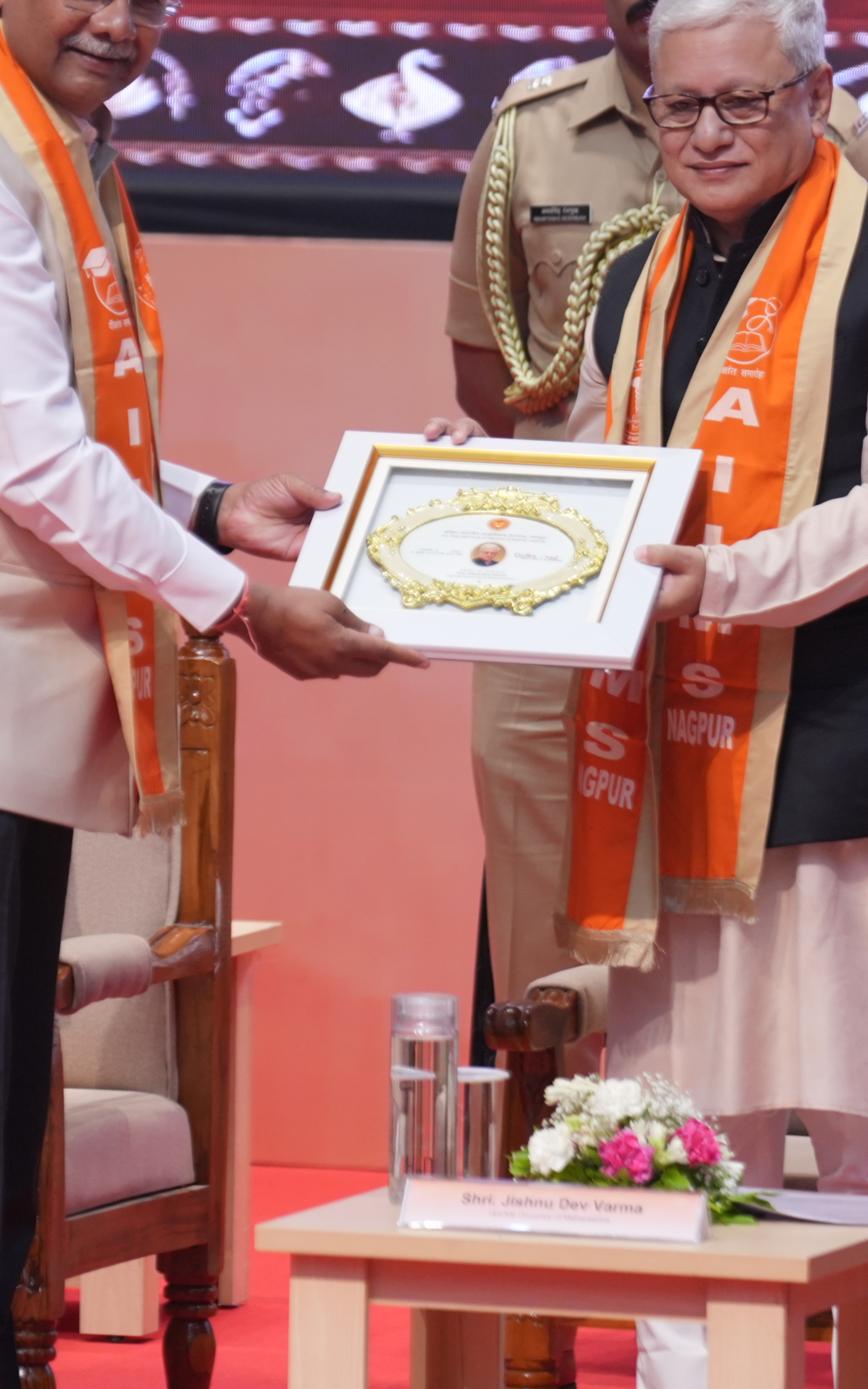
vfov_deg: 4.7
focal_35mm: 450
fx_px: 17035
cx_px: -70
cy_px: 548
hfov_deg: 2.9
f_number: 2.8
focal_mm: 198
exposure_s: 1/100
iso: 1000
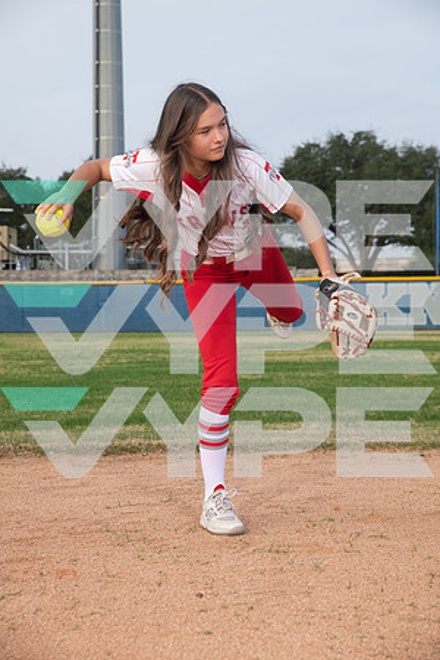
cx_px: 220
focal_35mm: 65
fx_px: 1192
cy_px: 330
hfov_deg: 20.9
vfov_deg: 31.0
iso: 200
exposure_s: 1/400
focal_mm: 65
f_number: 6.3
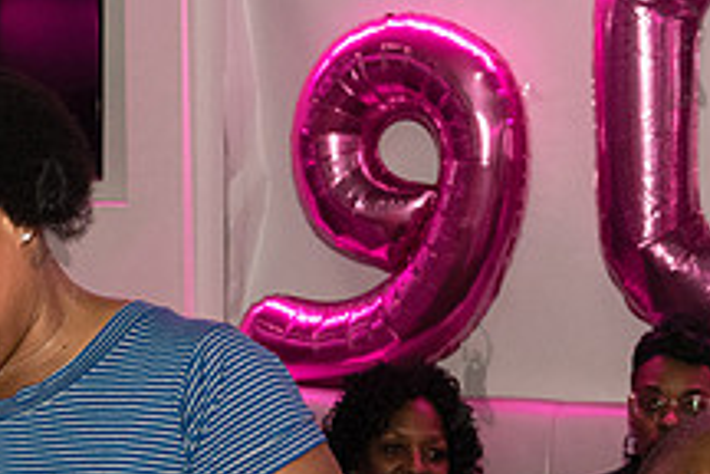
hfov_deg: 17.1
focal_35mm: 118
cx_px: 49
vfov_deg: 11.4
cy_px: 528
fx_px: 2327
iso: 4000
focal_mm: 44
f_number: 4.5
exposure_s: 1/200
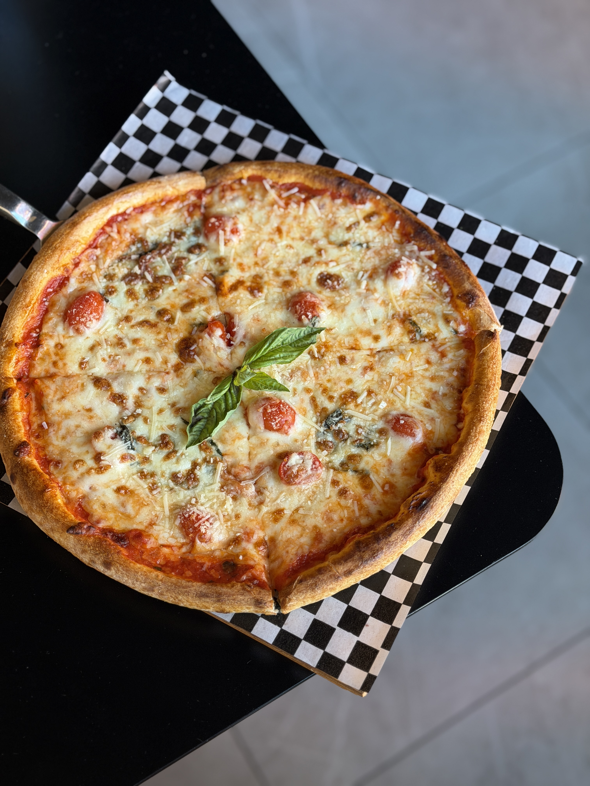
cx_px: 295
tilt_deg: -63.1
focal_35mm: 48
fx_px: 1091
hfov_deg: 30.3
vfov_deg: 39.7
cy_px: 393
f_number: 1.78
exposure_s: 1/120
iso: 100
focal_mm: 6.76
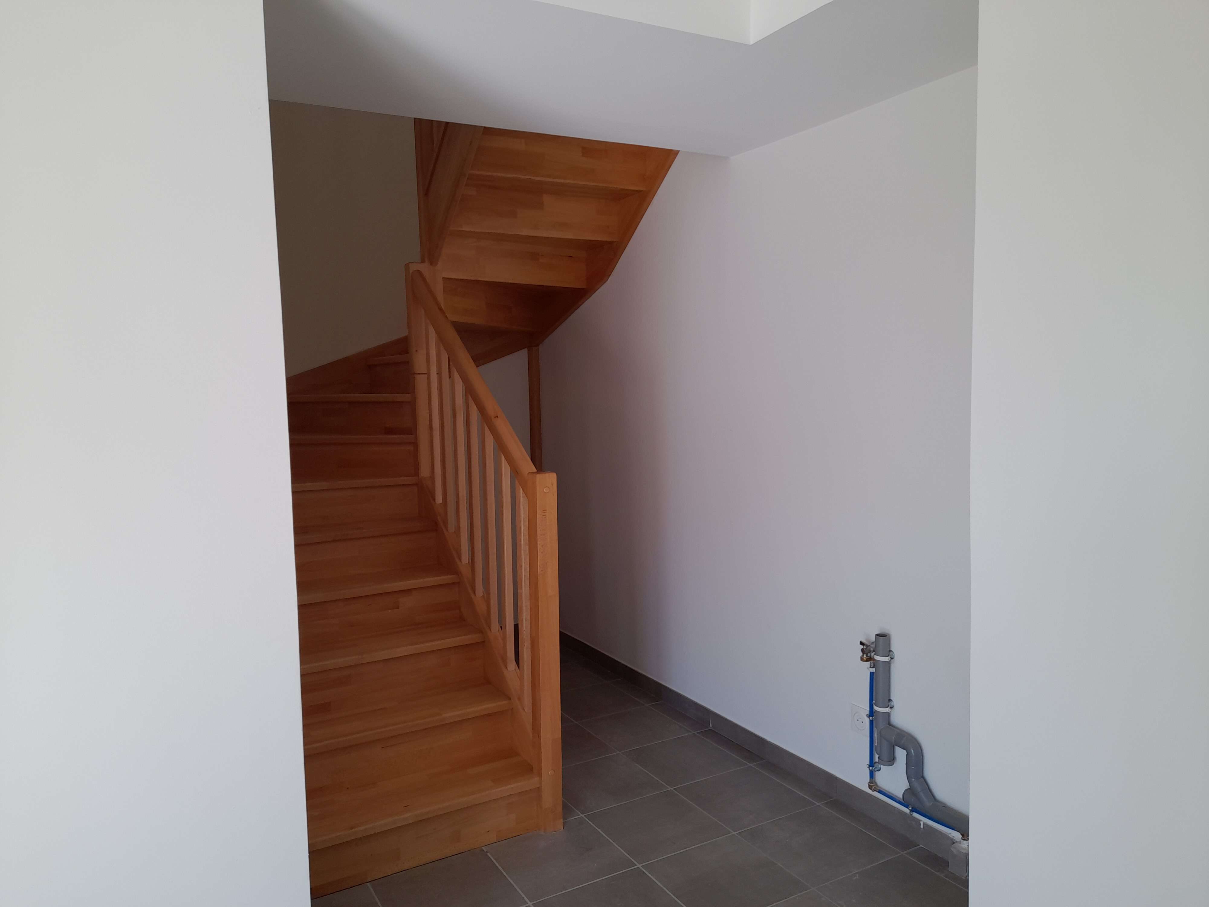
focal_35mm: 25
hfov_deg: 69.4
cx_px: 604
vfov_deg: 54.9
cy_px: 454
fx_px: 873
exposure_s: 1/100
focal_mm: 4.6
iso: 25
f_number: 2
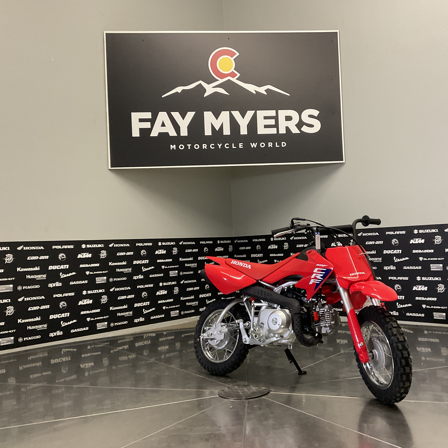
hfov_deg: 47.0
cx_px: 261
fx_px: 512
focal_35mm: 35
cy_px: 222
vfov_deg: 47.2
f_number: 1.8
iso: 200
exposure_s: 1/60
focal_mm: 3
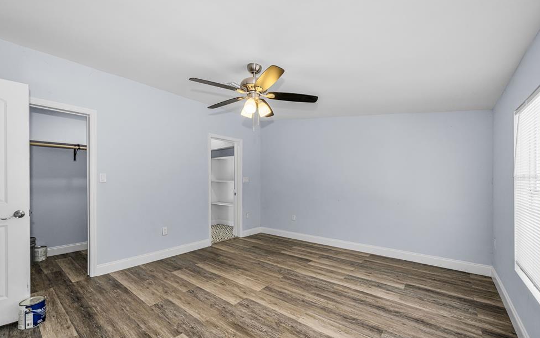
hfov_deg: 101.4
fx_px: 221
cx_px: 261
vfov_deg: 74.8
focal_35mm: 15
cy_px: 178
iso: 200
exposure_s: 1/40
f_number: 8
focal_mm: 14
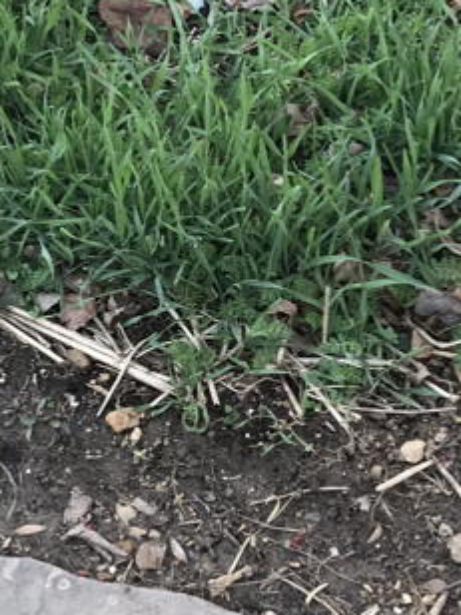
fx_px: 1616
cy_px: 132
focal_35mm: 91
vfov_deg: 21.3
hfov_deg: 16.1
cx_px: 94
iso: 32
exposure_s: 1/120
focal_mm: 3.99
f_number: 1.8
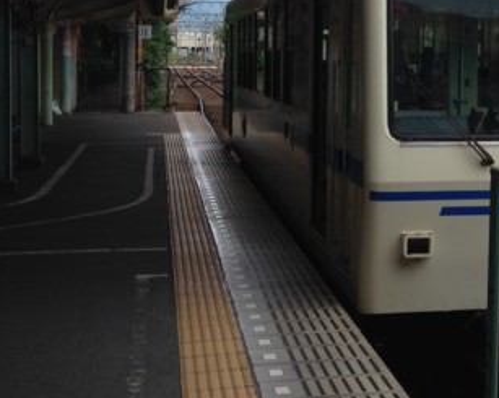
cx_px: 491
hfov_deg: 22.0
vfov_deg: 18.1
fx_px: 1239
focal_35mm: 84
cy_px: 67
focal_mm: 4.12
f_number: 2.4
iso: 50
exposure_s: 1/488
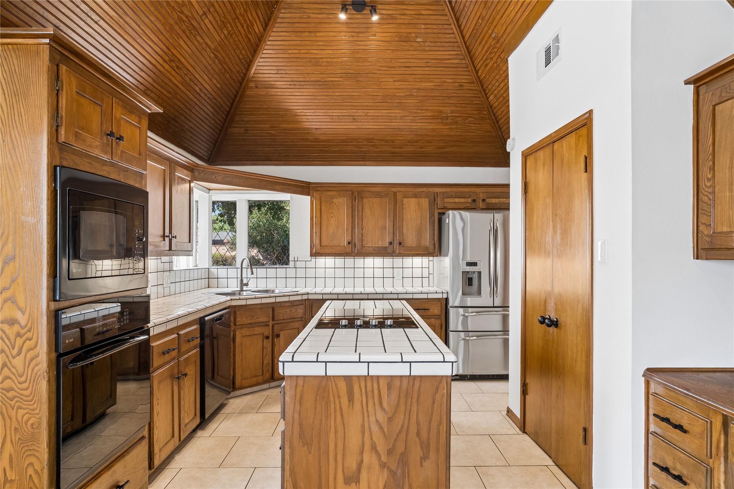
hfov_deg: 81.2
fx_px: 428
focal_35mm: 21
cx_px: 367
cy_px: 244
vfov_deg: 59.5
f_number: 10
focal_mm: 21
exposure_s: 1/6
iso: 640
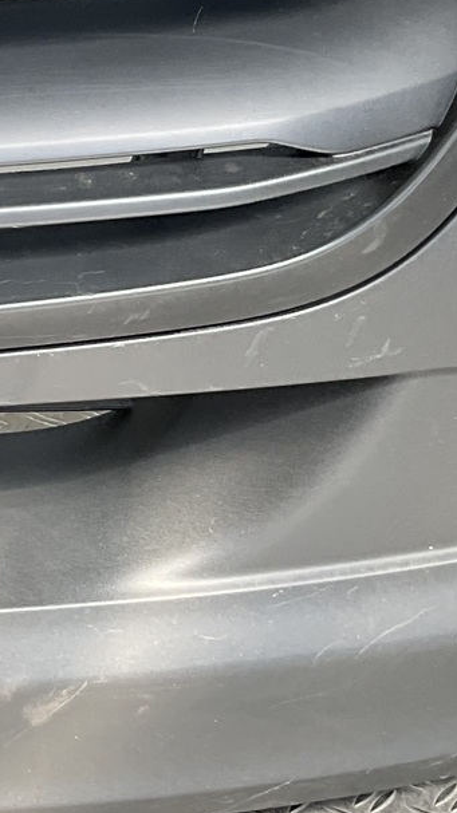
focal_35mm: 105
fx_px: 2264
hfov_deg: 10.3
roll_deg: -1.3
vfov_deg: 20.2
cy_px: 201
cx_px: -547
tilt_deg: -20.4
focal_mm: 3
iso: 16
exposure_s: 1/143
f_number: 1.8
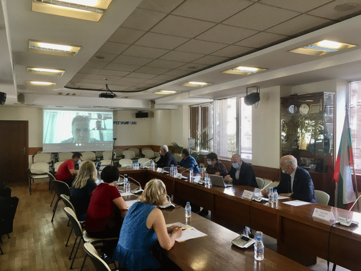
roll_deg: -0.3
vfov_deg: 48.2
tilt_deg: -0.1
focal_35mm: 29
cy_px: 136
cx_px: 180
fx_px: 302
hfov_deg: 61.7
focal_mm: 4.15
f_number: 2.2
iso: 40
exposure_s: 1/33
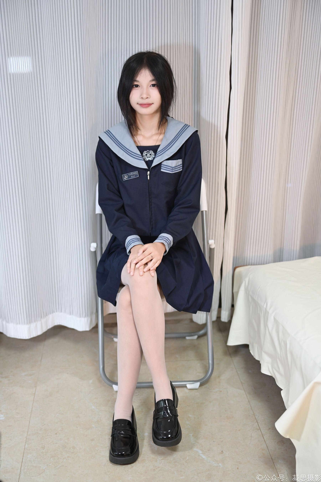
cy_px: 241
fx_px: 602
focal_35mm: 45
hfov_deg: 29.9
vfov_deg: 43.6
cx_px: 160
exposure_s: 1/100
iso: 900
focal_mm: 45
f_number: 2.1
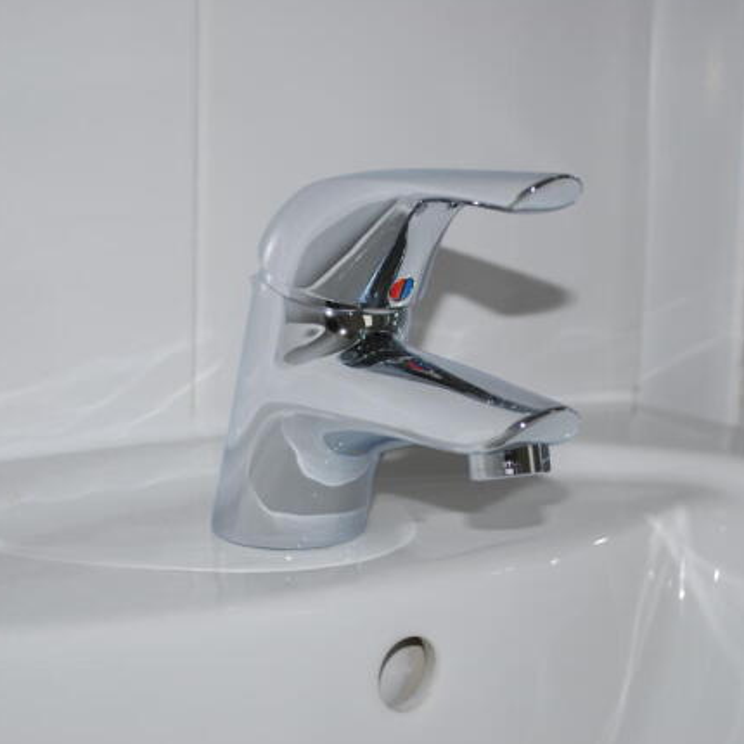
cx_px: 406
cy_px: 371
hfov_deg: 27.7
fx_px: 1508
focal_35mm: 62
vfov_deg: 27.7
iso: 100
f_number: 4.8
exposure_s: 1/125
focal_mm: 32
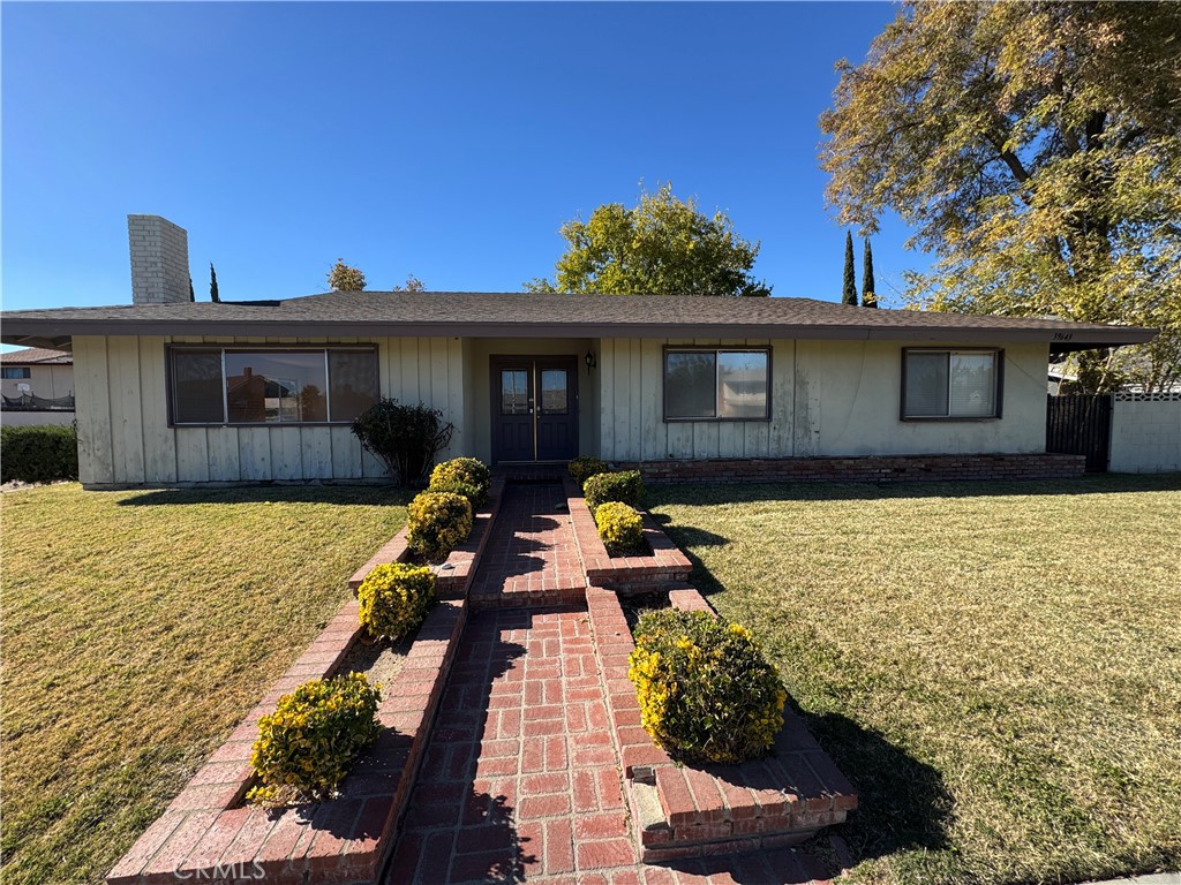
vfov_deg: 85.7
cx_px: 590
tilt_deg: -2.0
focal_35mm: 14
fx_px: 478
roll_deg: +0.5
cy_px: 442
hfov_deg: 102.1
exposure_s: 1/1034
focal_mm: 2.22
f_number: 2.2
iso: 50
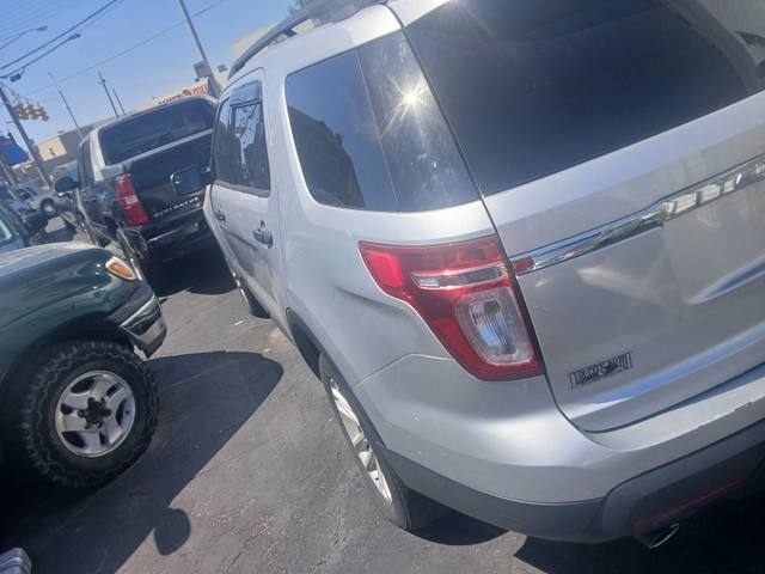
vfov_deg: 53.1
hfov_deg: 67.3
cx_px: 382
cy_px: 287
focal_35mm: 26
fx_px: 575
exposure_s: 1/483
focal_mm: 3.98
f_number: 1.8
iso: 20
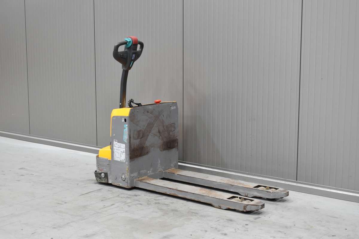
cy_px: 120
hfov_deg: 37.9
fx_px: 524
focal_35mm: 52
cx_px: 180
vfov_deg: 25.8
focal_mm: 35
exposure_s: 1/30
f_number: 5.6
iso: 1250
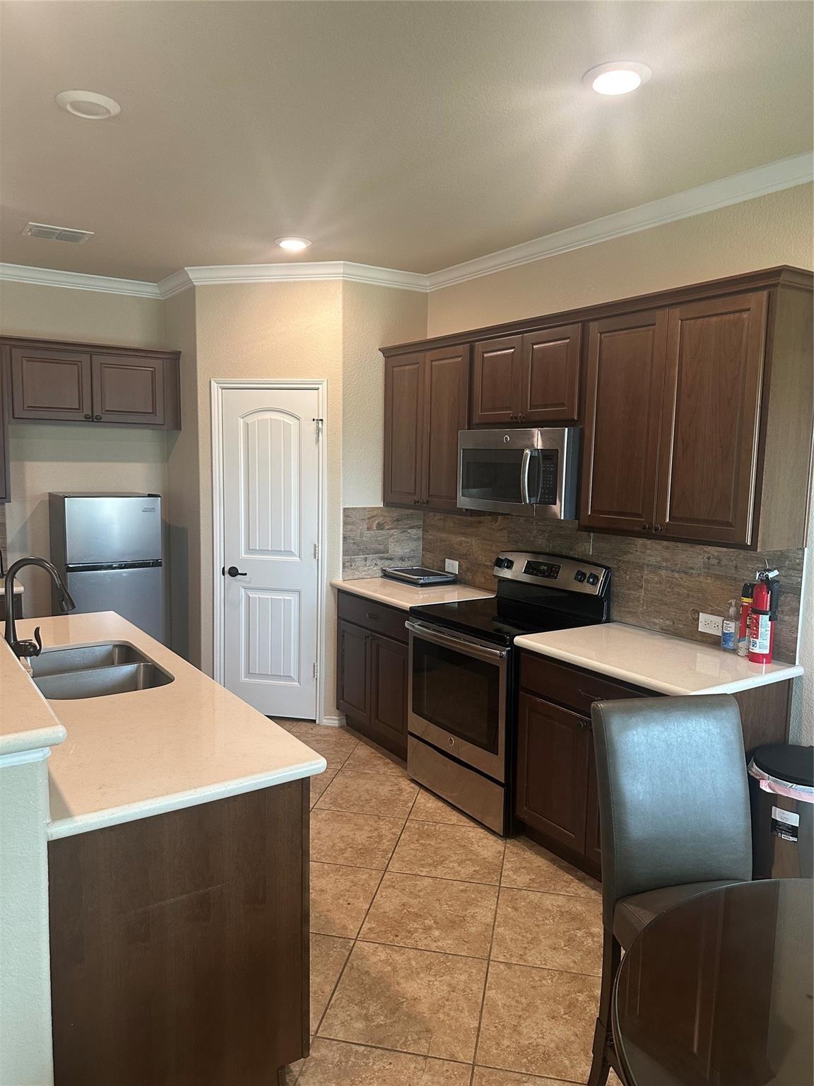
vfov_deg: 71.6
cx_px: 407
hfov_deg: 56.8
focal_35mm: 24
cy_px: 543
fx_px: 752
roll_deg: -1.6
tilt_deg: -5.8
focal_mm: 6.86
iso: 250
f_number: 1.78
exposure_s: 1/60
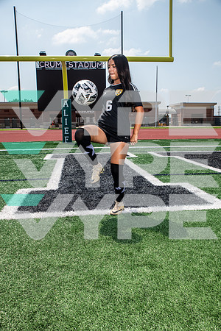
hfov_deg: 38.9
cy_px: 166
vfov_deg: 55.8
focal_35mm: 34
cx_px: 110
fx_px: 313
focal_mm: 34
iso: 100
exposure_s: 1/320
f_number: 7.1
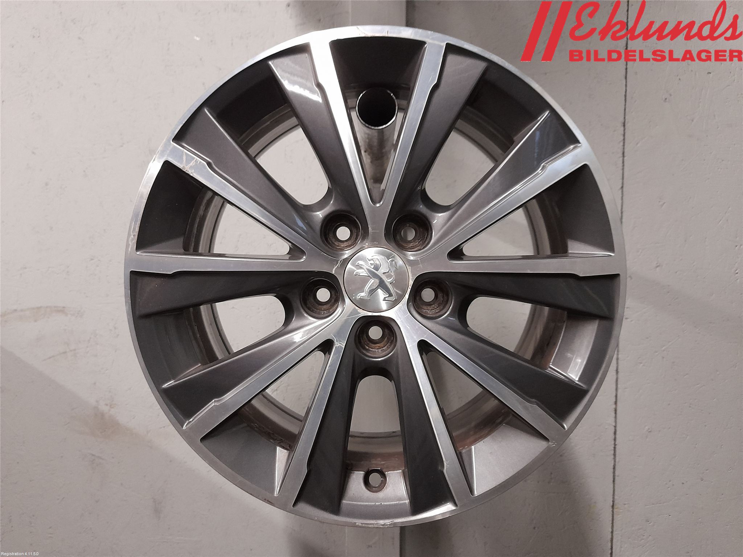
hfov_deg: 69.4
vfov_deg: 54.9
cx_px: 372
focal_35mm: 25
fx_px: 537
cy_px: 278
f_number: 2
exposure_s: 1/25
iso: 500
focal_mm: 4.6
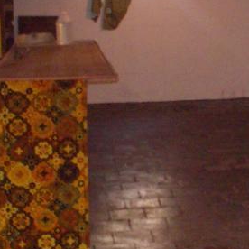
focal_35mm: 95
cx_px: 285
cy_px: 67
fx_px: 773
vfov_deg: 18.2
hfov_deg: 17.6
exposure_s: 1/25
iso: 320
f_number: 3.3
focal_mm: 4.1
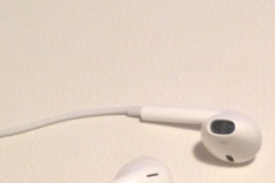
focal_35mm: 104
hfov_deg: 19.2
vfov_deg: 12.8
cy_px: 219
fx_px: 795
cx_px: 264
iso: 400
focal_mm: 4.28
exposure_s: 1/17
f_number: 2.4
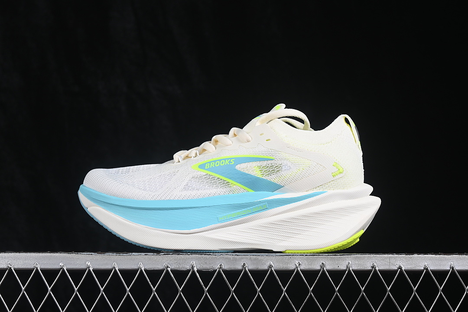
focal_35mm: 75
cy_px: 156
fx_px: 975
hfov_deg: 27.0
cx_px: 234
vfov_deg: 18.2
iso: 160
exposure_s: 1/80
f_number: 8
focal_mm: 50
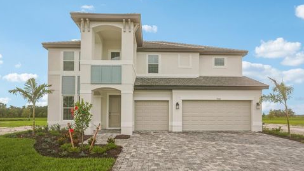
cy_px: 99
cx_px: 153
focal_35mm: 24
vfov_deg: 48.3
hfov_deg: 77.4
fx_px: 190
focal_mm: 21.5
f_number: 8
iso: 400
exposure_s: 1/640
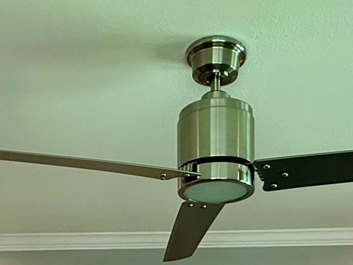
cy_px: 418
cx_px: 145
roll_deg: +1.0
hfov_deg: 32.6
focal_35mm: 59
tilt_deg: -3.2
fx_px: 601
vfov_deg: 20.5
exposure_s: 1/60
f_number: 2.2
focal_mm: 2.22
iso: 200
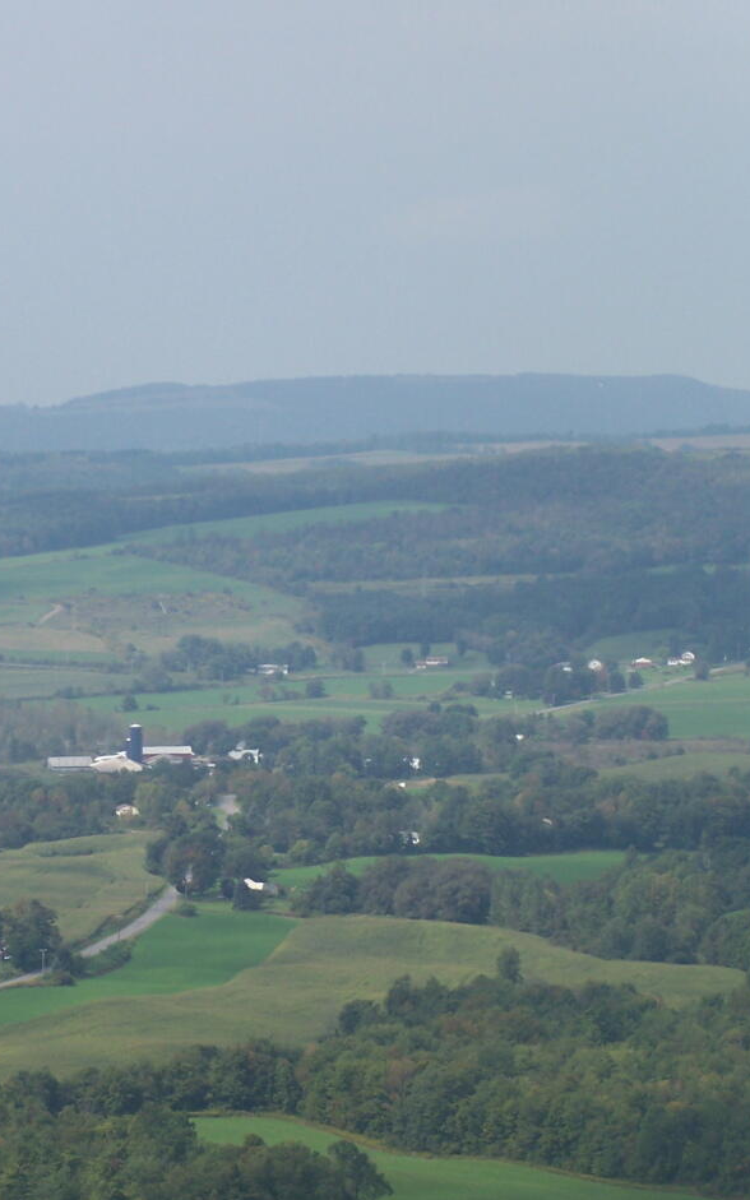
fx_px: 5888
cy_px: 677
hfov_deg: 7.3
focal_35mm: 180
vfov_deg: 11.6
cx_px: 111
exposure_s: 1/640
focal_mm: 19.4
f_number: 4.5
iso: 80
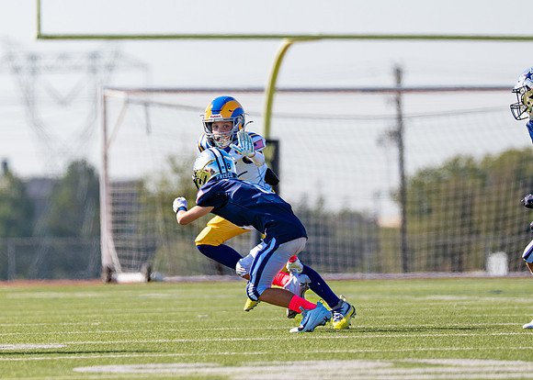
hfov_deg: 4.2
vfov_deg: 3.0
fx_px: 7184
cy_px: 157
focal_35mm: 475
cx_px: 174
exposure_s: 1/2000
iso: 100
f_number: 2.8
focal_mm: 200
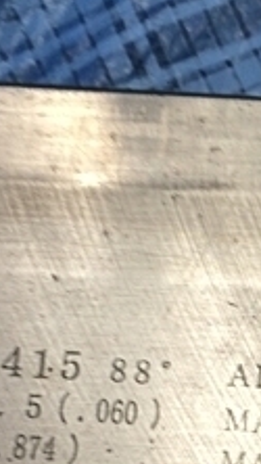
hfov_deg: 12.9
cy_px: 428
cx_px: 332
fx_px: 1119
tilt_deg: -80.9
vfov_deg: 22.8
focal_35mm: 91
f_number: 2.2
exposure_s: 1/30
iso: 40
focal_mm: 4.15
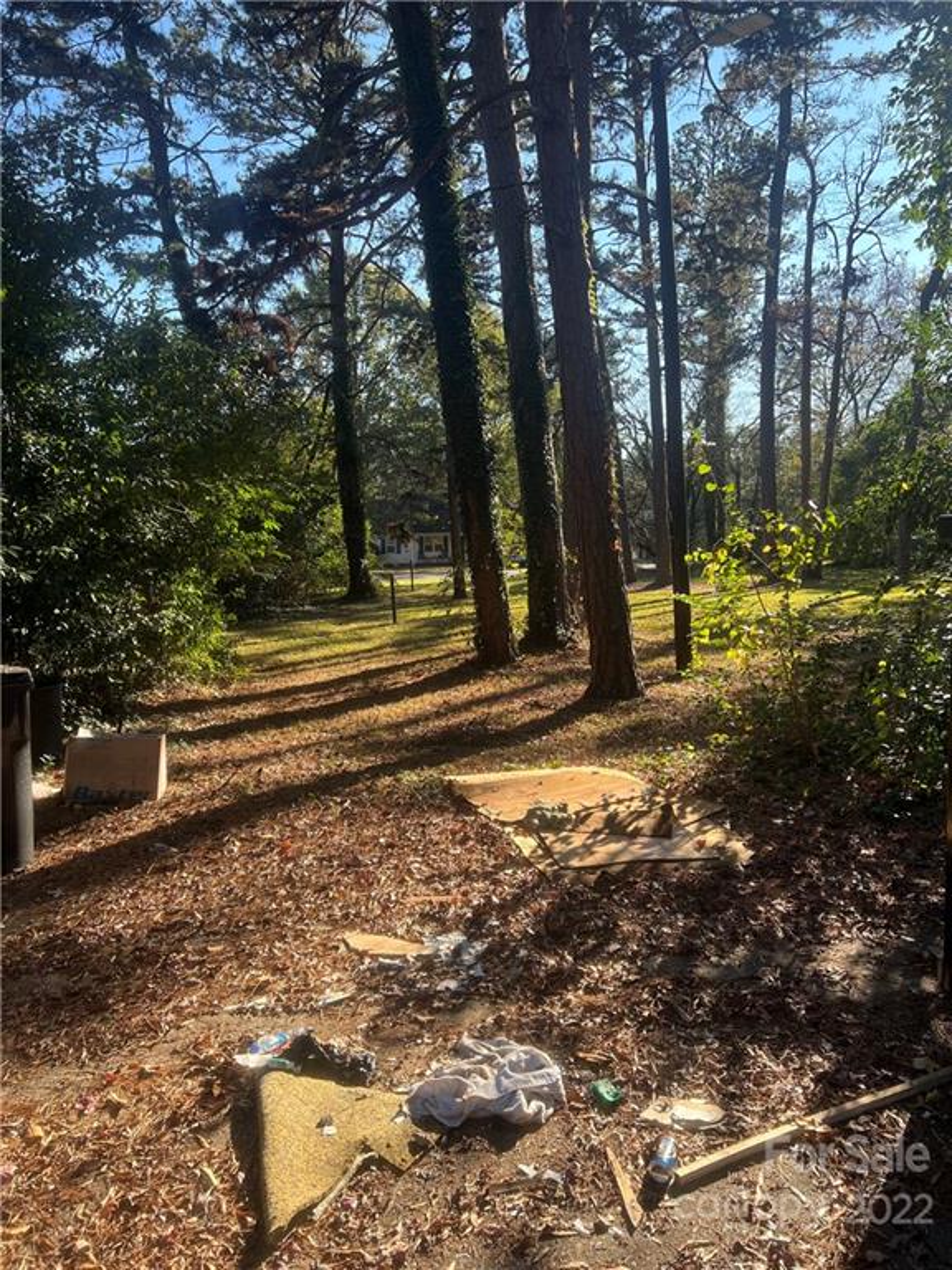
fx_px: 953
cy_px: 635
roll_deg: +2.6
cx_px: 476
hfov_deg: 53.1
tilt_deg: -6.3
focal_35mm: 26
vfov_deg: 67.3
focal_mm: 5.7
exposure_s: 1/894
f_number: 1.5
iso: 50
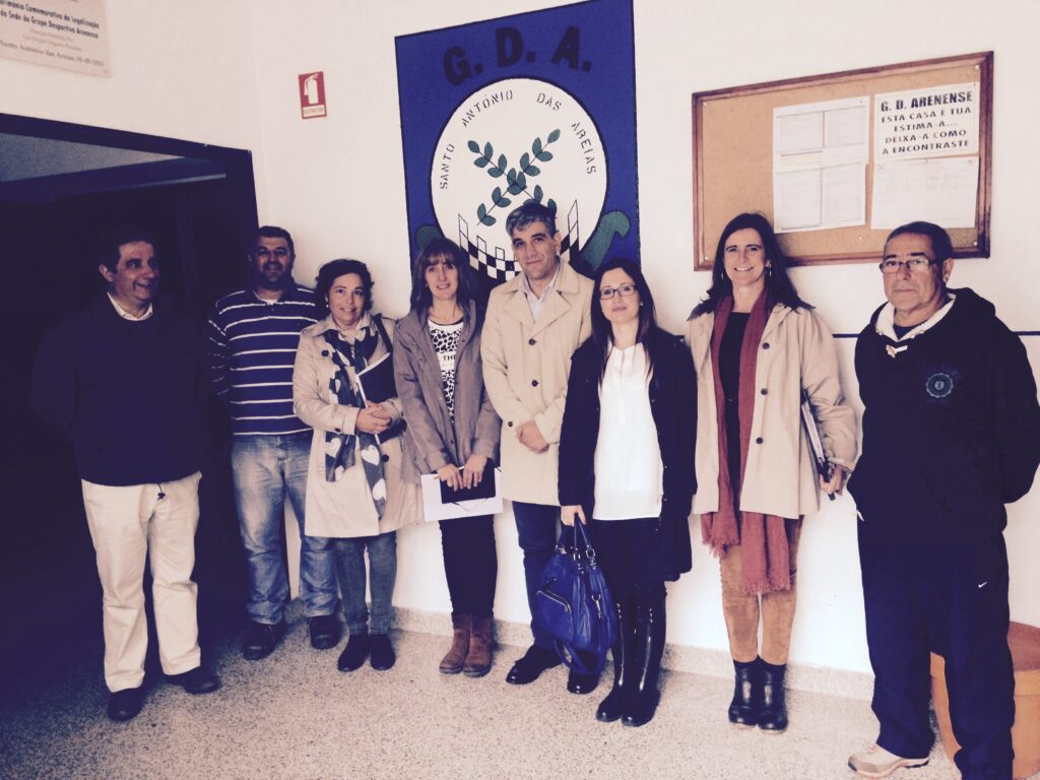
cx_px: 520
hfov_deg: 55.4
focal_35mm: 33
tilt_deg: -7.8
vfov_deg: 42.9
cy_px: 390
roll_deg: +2.2
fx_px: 991
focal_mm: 4.12
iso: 50
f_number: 2.4
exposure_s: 1/29
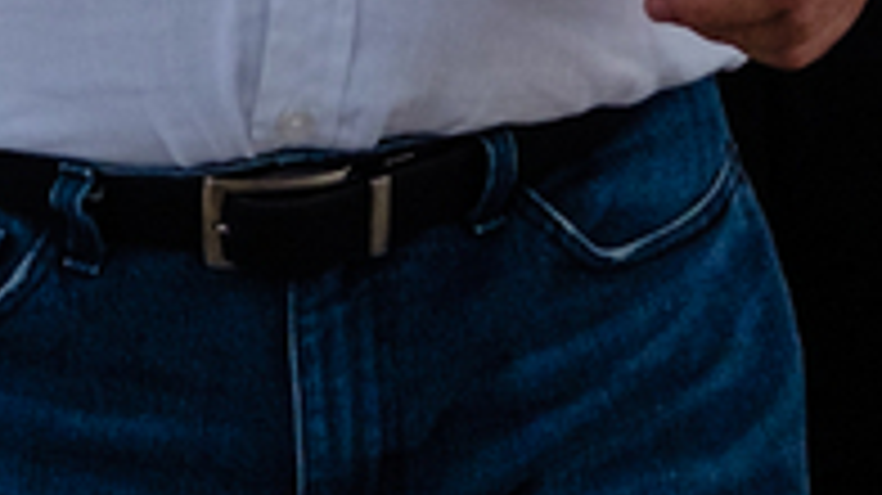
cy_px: -610
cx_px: 374
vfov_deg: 5.0
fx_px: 5586
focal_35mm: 239
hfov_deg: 9.0
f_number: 5.6
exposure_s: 1/1250
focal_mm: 23
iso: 400
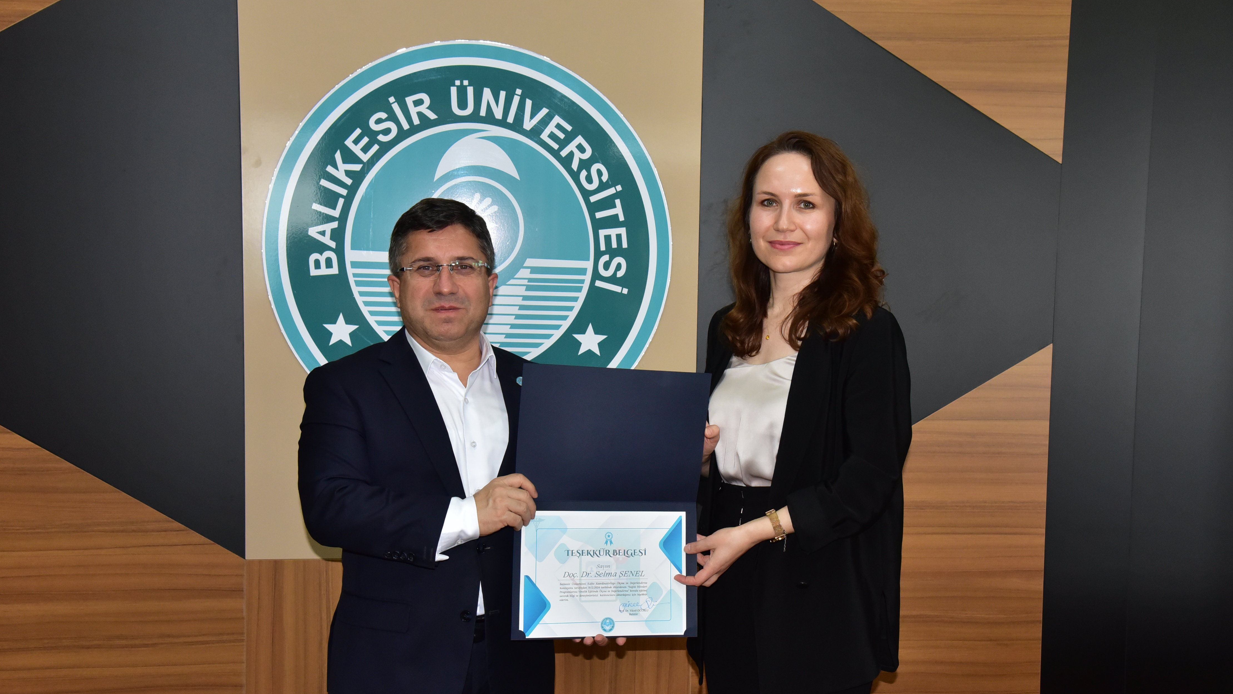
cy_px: 398
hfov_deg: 43.7
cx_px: 619
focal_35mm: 47
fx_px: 1537
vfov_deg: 25.4
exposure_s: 1/200
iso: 2500
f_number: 5.6
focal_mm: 44
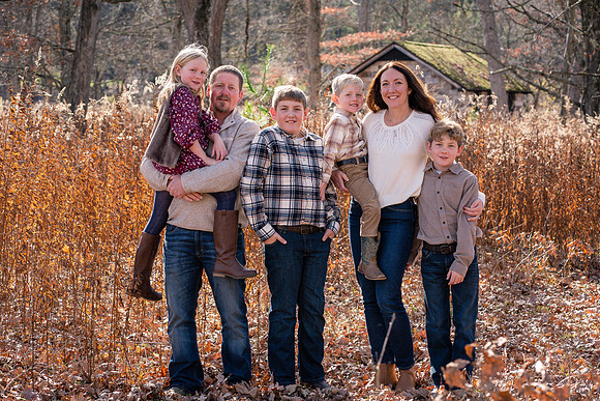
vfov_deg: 16.1
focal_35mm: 85
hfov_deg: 23.9
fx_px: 1417
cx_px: 300
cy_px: 200
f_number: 6.3
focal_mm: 85
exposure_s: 1/250
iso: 250
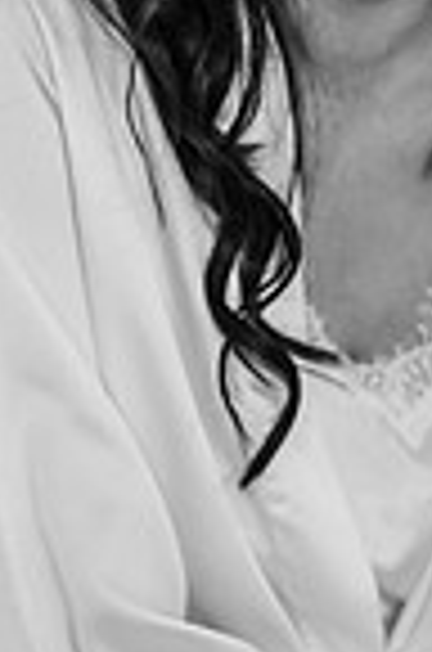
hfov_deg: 8.8
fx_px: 2803
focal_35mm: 155
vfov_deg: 13.3
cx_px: 304
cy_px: 216
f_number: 1.8
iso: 200
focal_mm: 50
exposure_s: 1/250
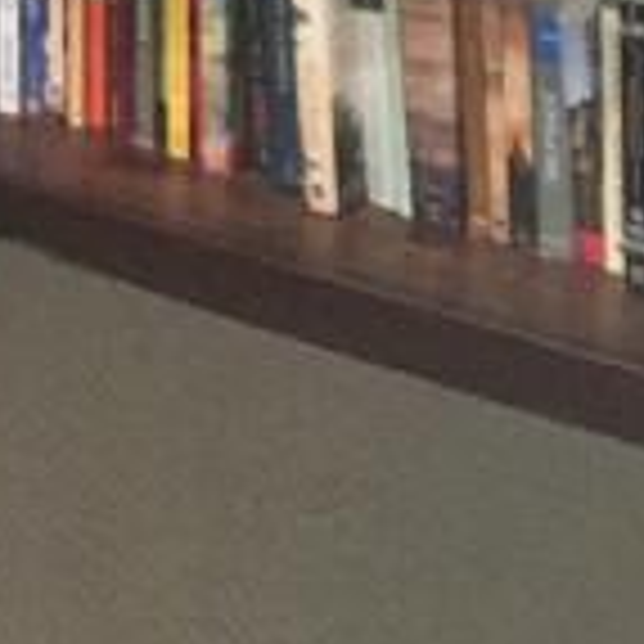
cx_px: -928
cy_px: -932
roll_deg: +1.3
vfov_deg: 8.6
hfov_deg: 8.7
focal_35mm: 183
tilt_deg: -6.2
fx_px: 3852
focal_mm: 4.15
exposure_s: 1/16
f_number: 2.2
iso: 250
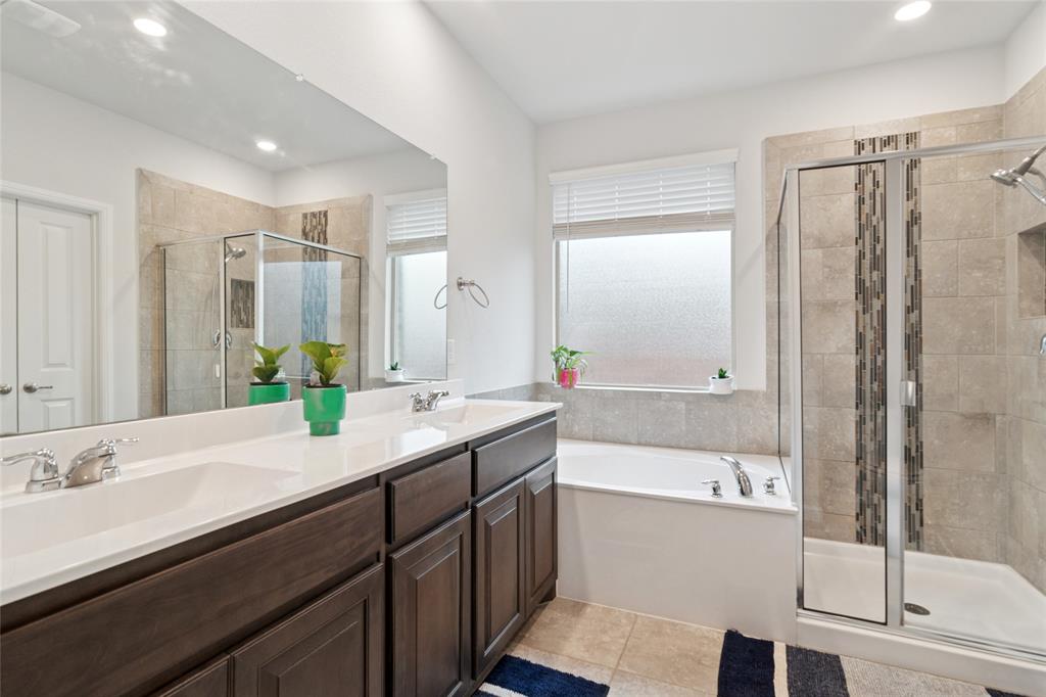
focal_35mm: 16
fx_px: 479
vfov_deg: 72.0
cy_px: 348
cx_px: 523
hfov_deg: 95.0
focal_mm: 11
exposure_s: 1/15
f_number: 8
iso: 250
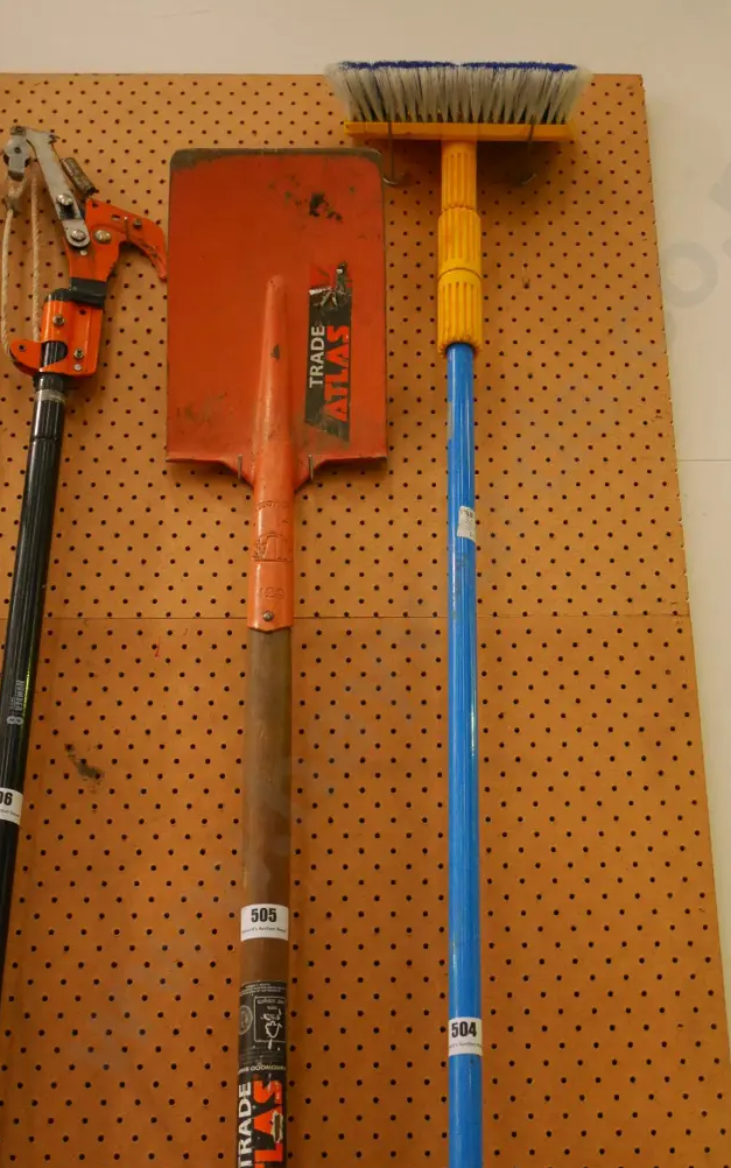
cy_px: 596
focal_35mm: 52
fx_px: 1656
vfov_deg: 38.9
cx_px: 442
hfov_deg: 24.8
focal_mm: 24
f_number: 5
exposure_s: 1/100
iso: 3200
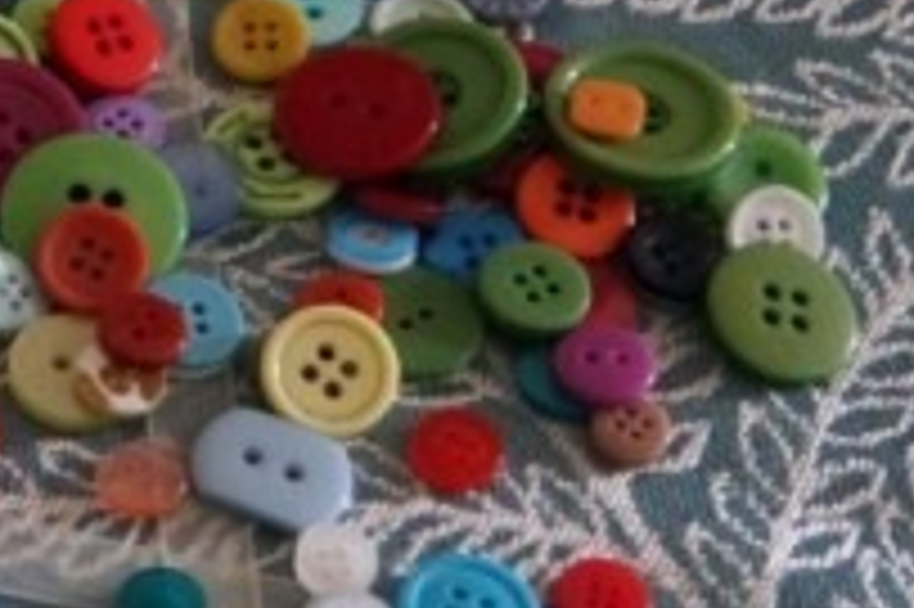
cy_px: 320
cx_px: -405
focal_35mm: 159
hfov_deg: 12.4
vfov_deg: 8.6
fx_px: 4033
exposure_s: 1/30
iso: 3200
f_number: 4.5
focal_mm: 27
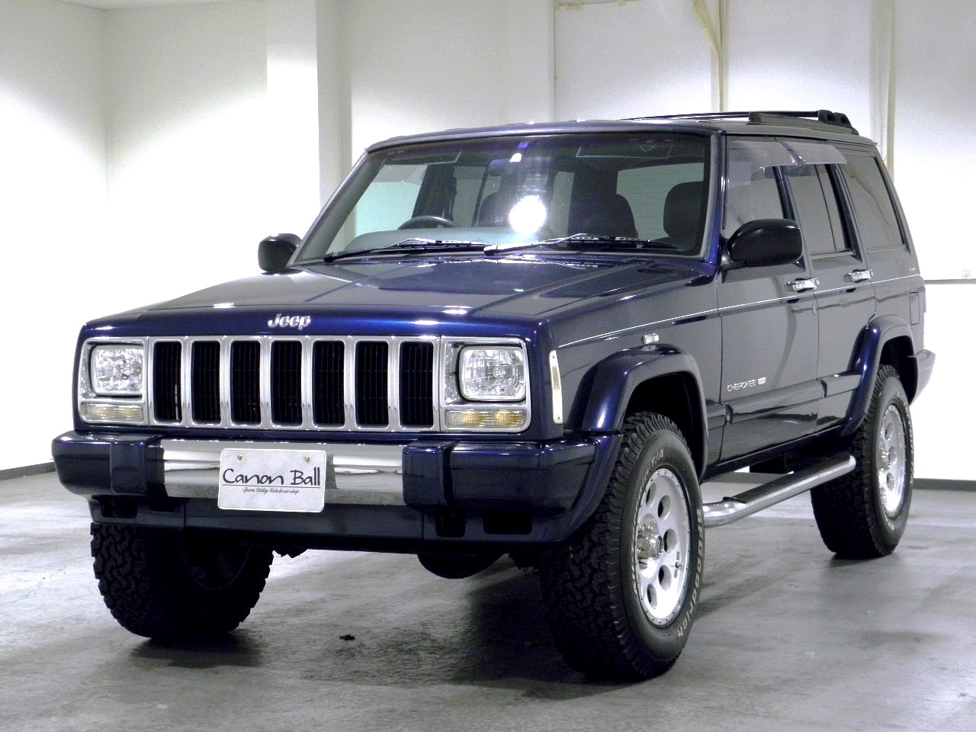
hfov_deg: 28.6
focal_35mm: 68
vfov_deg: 21.6
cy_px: 366
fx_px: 1917
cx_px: 488
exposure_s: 1/8
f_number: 4.3
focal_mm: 12.2
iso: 250
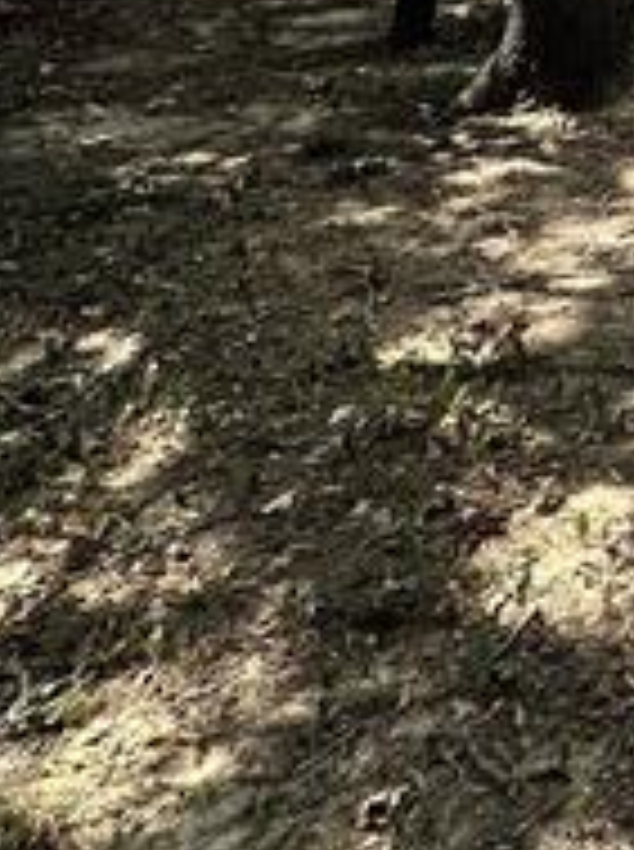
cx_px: 1192
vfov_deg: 24.3
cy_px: -499
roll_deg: -0.4
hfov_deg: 18.7
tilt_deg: +9.9
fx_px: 1397
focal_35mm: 57
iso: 40
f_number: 2.2
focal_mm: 2.22
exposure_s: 1/339
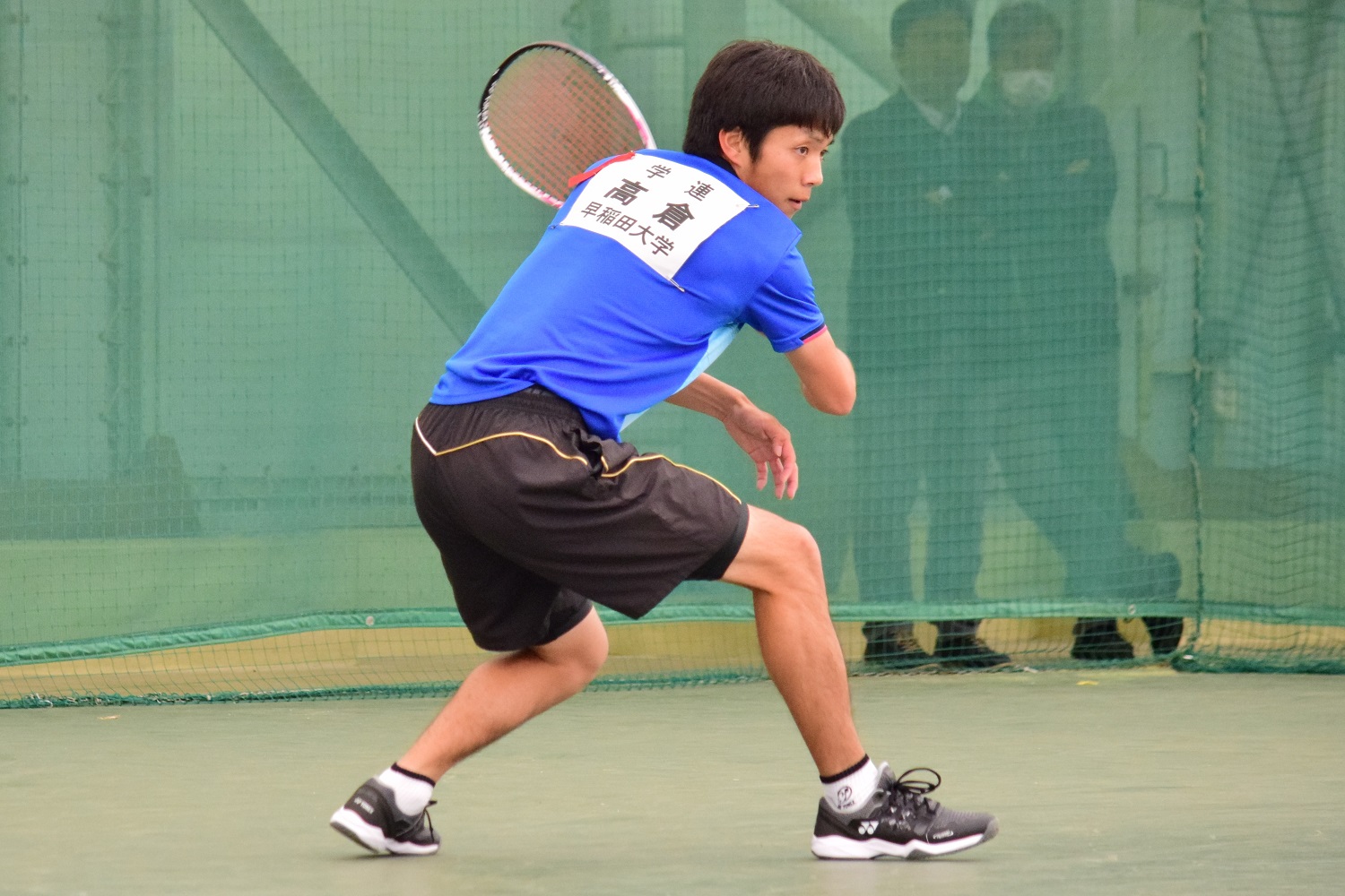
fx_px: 7845
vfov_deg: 6.5
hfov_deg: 9.8
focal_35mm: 210
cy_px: 448
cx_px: 672
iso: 2000
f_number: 4.8
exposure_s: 1/1000
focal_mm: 140
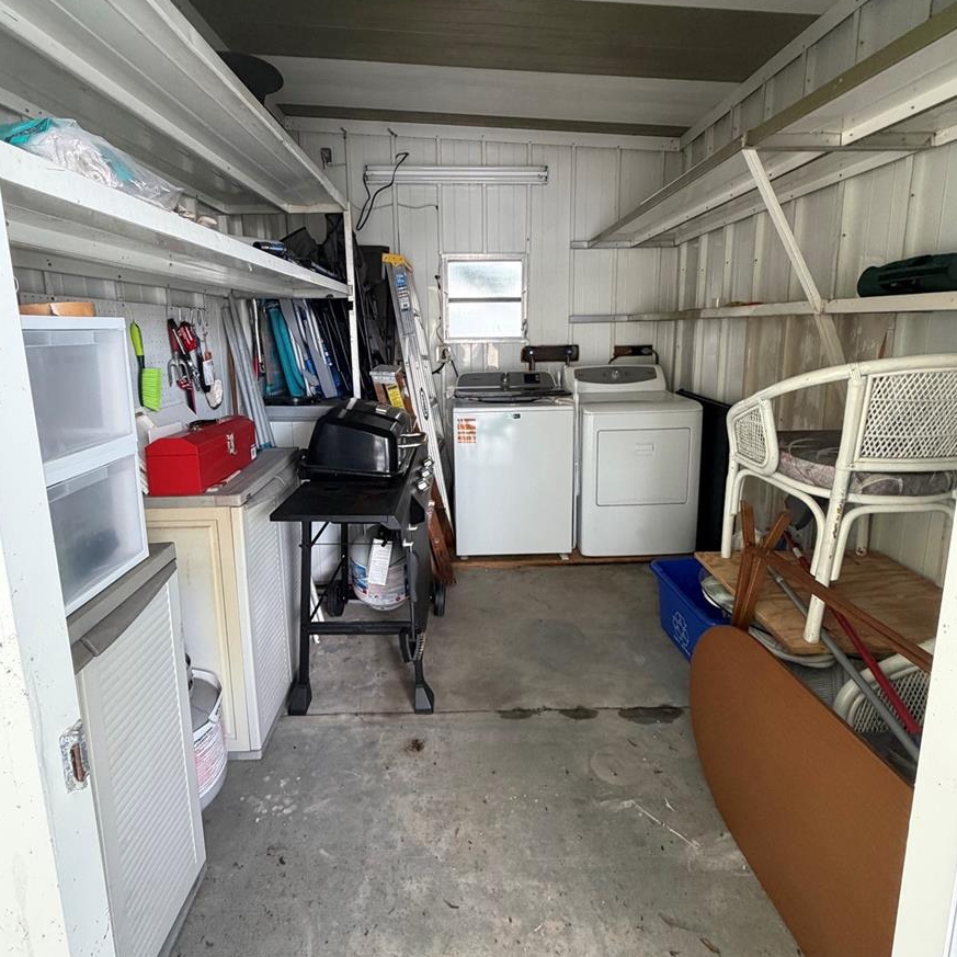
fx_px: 532
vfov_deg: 83.5
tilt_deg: -8.8
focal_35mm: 17
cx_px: 470
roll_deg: +1.2
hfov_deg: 84.0
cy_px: 417
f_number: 2.2
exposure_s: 1/71
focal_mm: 2.22
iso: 320
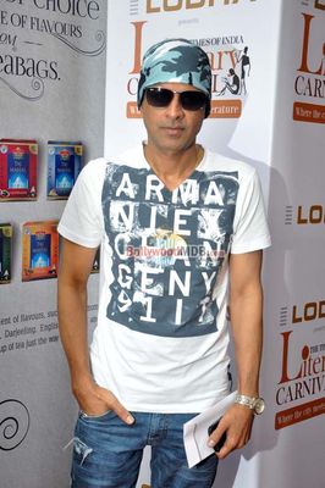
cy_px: 244
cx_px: 162
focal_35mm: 63
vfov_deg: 31.9
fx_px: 855
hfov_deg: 21.5
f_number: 5
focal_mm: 42
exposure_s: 1/500
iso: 500
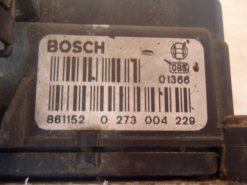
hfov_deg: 50.1
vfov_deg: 38.7
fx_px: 264
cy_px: 92
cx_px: 124
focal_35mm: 37
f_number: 4.7
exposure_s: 1/10
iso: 200
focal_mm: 6.64
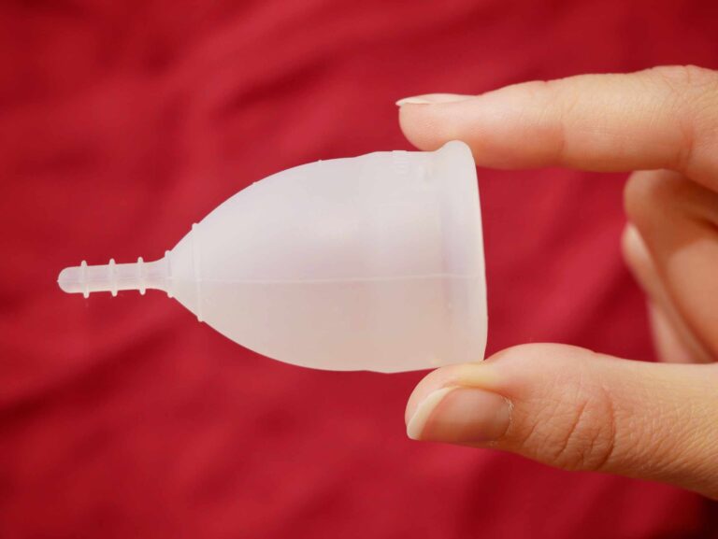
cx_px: 359
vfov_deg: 12.4
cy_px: 270
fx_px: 2491
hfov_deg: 16.4
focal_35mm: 120
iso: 200
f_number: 2.8
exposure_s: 1/1000
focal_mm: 60
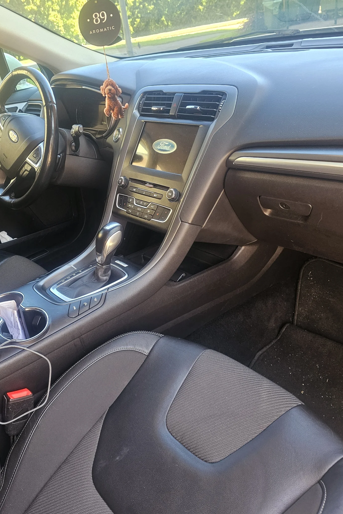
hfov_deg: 43.0
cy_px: 244
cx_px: 114
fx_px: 429
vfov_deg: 61.9
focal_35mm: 30
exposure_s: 1/180
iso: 125
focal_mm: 6.3
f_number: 1.7
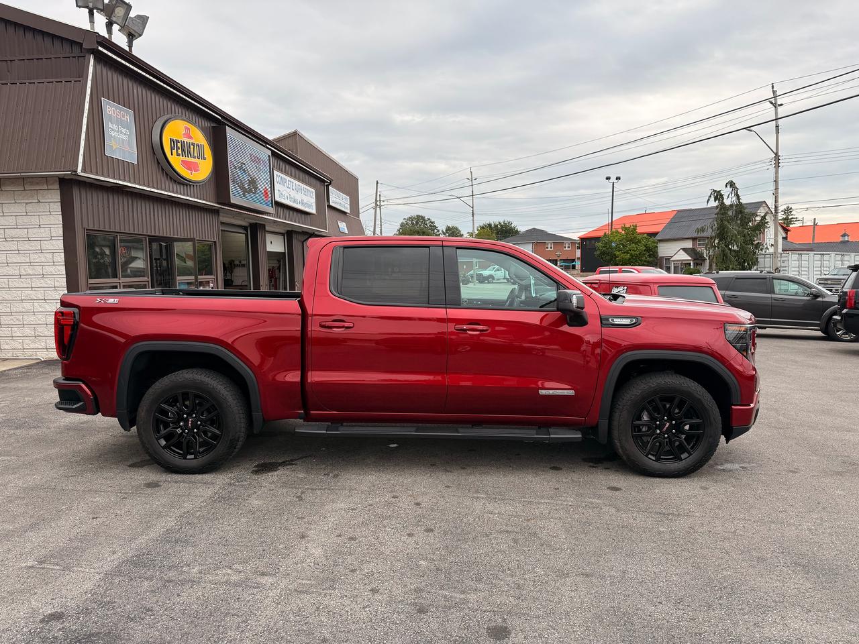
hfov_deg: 71.6
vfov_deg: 56.8
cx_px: 430
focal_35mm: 24
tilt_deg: -3.7
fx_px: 596
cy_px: 322
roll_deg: +0.6
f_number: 1.78
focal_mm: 6.76
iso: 80
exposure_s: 1/2445
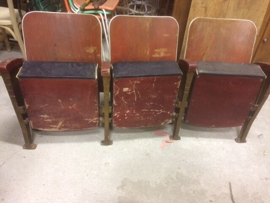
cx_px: 135
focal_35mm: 29
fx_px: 226
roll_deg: -6.1
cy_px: 102
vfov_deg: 48.2
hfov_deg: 61.7
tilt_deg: -38.9
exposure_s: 1/20
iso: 320
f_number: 2.2
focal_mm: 4.15
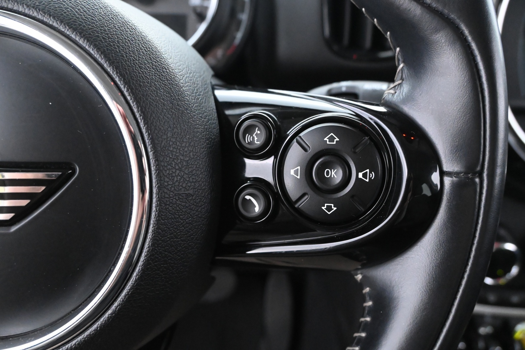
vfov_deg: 43.6
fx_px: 437
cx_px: 262
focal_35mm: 30
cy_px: 175
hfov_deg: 61.9
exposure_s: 1/15
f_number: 5
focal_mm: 20
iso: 6400
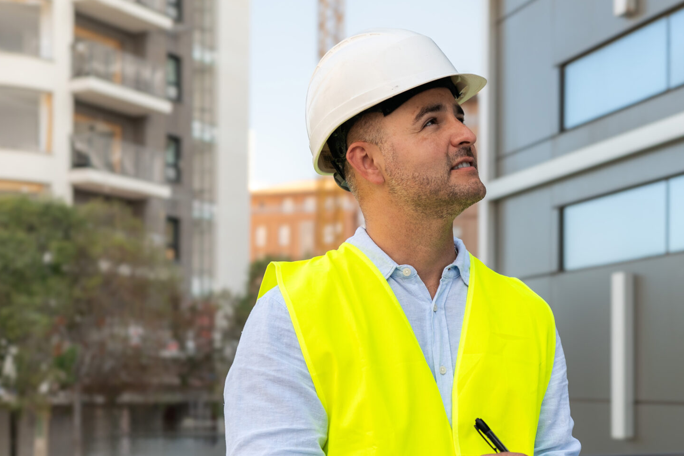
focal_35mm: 62
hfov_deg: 31.9
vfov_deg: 21.8
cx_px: 501
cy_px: 300
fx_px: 1178
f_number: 3.2
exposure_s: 1/200
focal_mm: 35
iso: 200
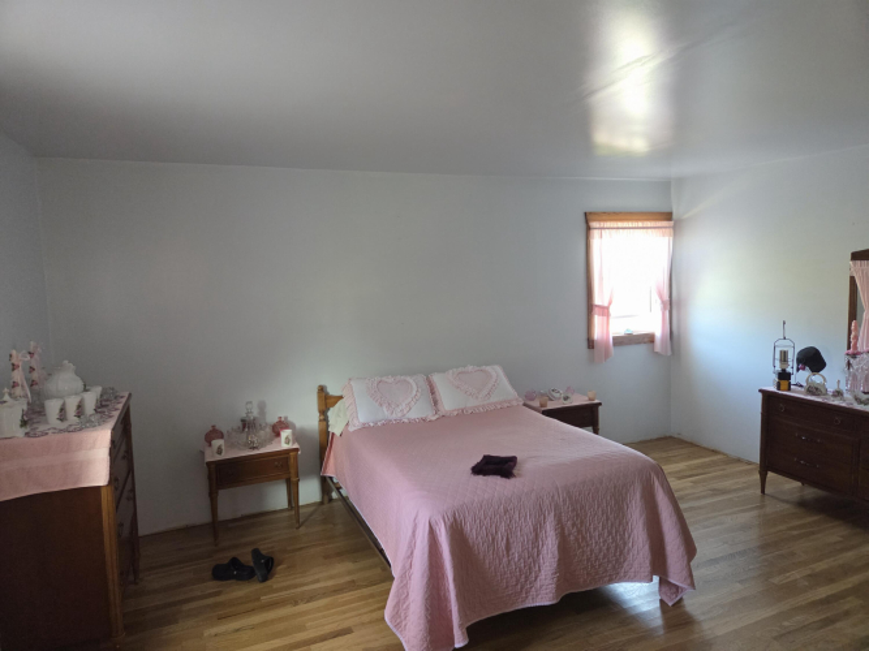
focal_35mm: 23
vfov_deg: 58.9
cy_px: 326
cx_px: 434
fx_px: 577
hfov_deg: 73.9
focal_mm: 5.4
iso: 640
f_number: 1.8
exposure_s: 1/120
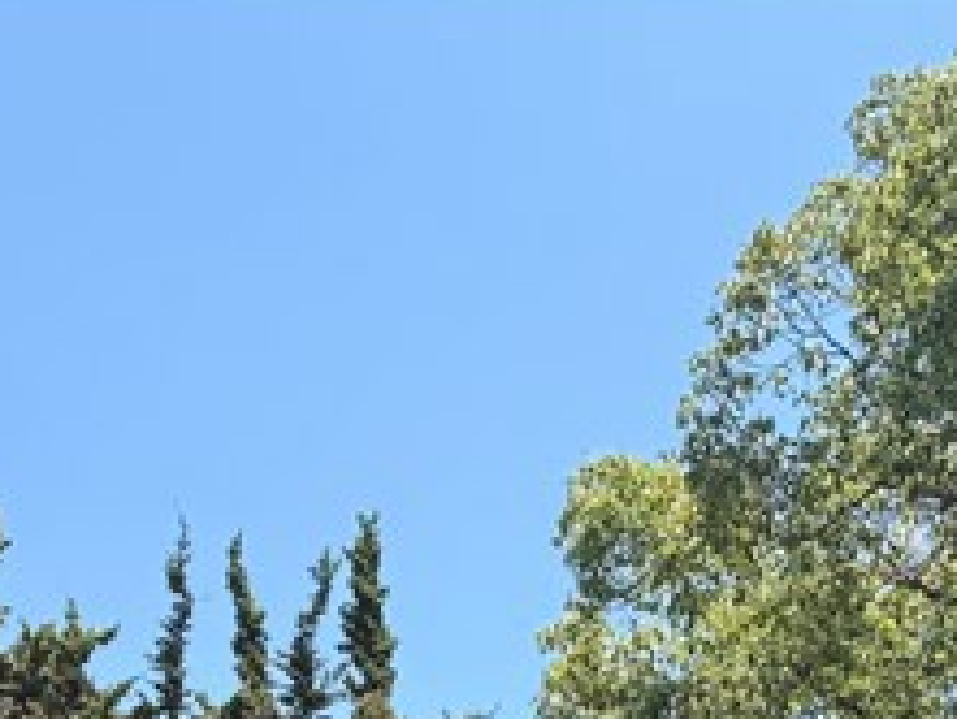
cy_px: 1633
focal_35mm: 111
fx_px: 3070
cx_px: 576
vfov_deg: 11.4
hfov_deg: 17.7
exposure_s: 1/2110
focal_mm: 6.76
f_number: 1.78
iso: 80
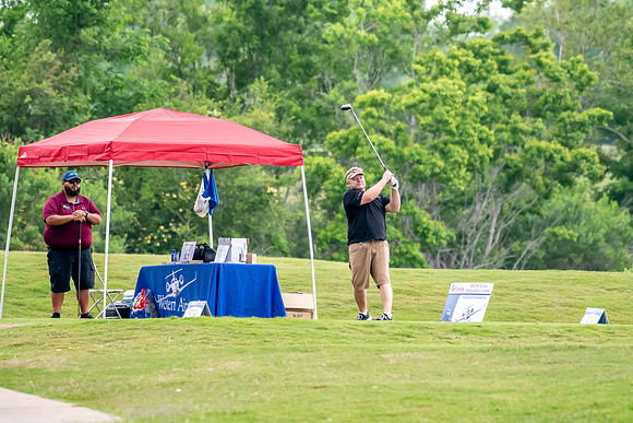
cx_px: 316
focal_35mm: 585
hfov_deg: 3.5
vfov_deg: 2.4
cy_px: 212
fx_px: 10288
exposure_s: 1/2000
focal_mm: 390
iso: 2500
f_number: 5.6
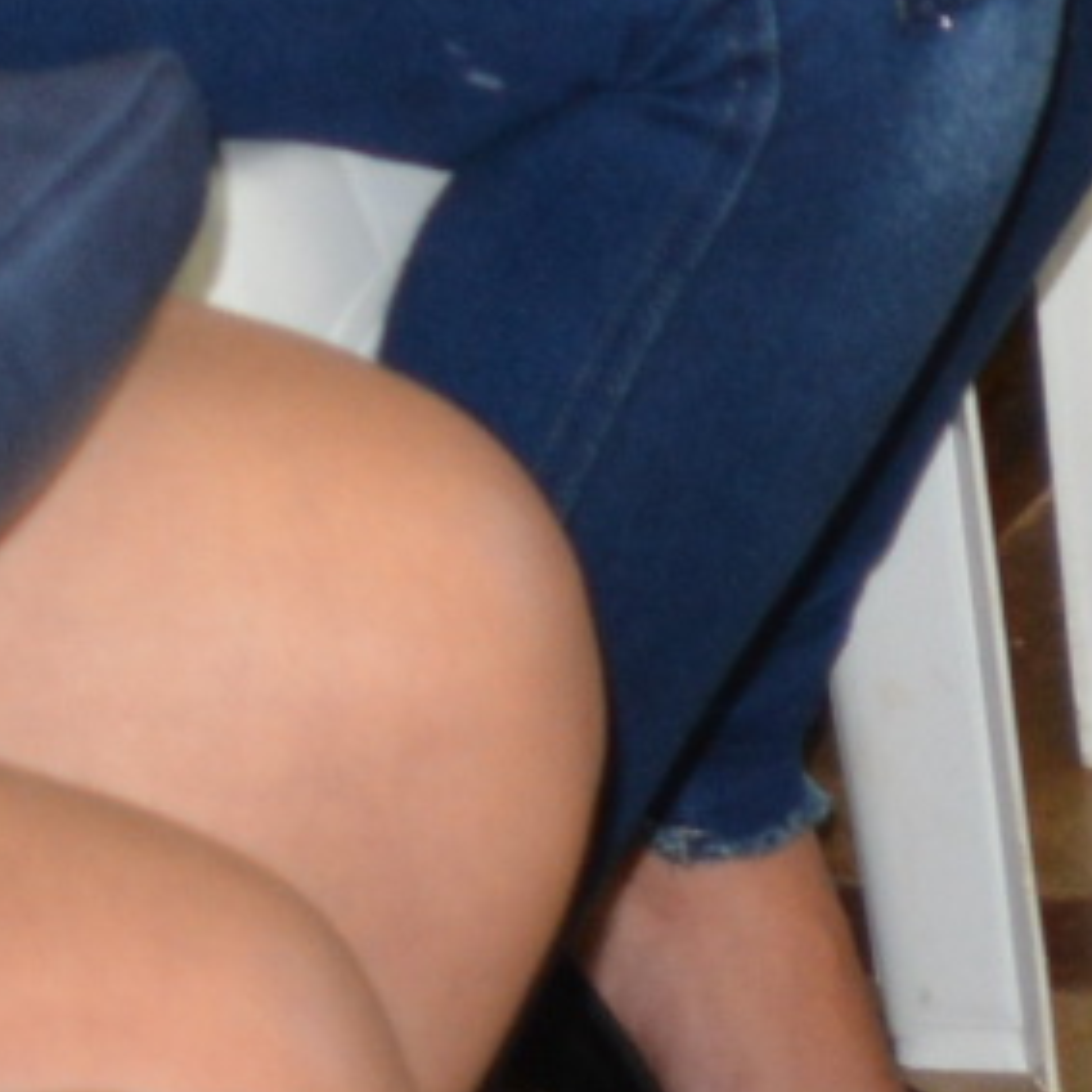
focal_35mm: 324
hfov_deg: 4.9
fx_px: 11564
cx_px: 4106
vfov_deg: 5.1
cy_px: -2068
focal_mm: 24
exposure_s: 1/60
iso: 400
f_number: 4
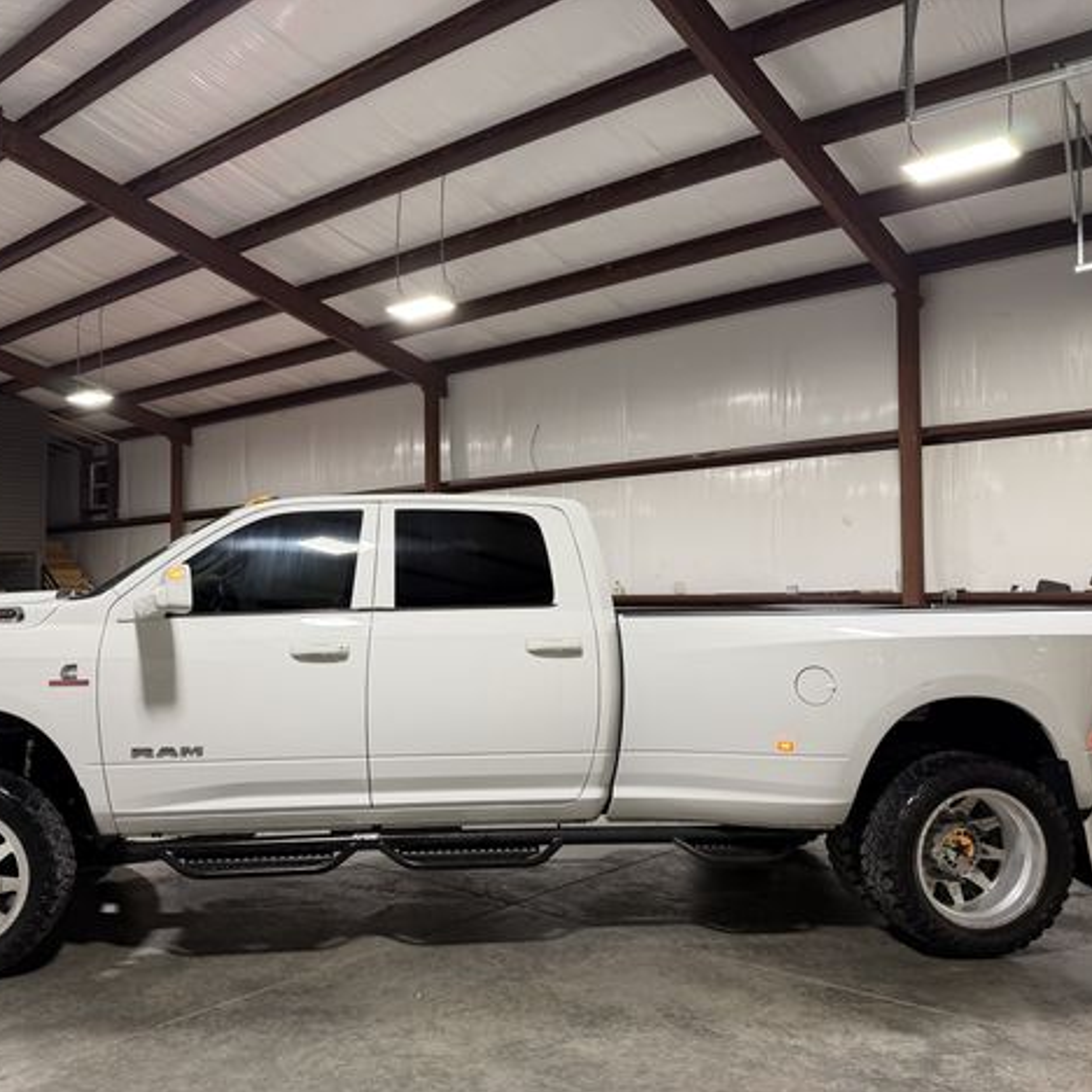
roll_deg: +0.6
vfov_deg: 55.6
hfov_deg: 55.3
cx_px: 450
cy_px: 555
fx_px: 1035
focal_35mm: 29
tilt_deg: +2.8
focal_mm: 6.76
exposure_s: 1/60
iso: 160
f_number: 1.78
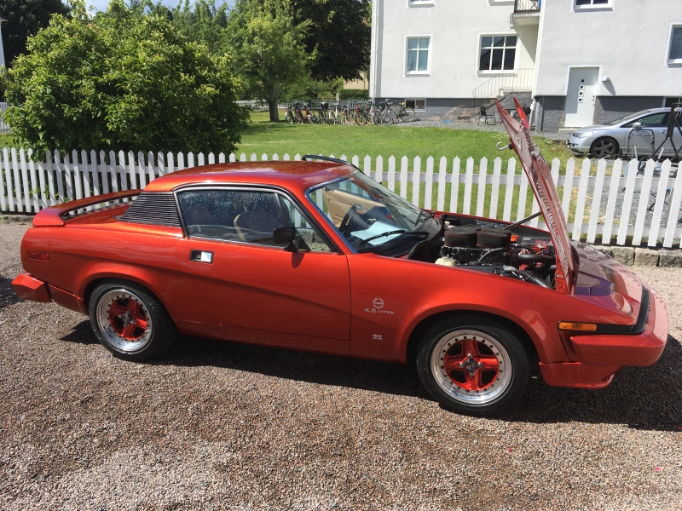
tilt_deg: -13.6
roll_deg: -0.8
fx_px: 571
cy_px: 256
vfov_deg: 48.2
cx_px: 341
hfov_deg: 61.7
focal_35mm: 29
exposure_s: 1/1304
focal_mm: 4.15
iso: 25
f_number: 2.2
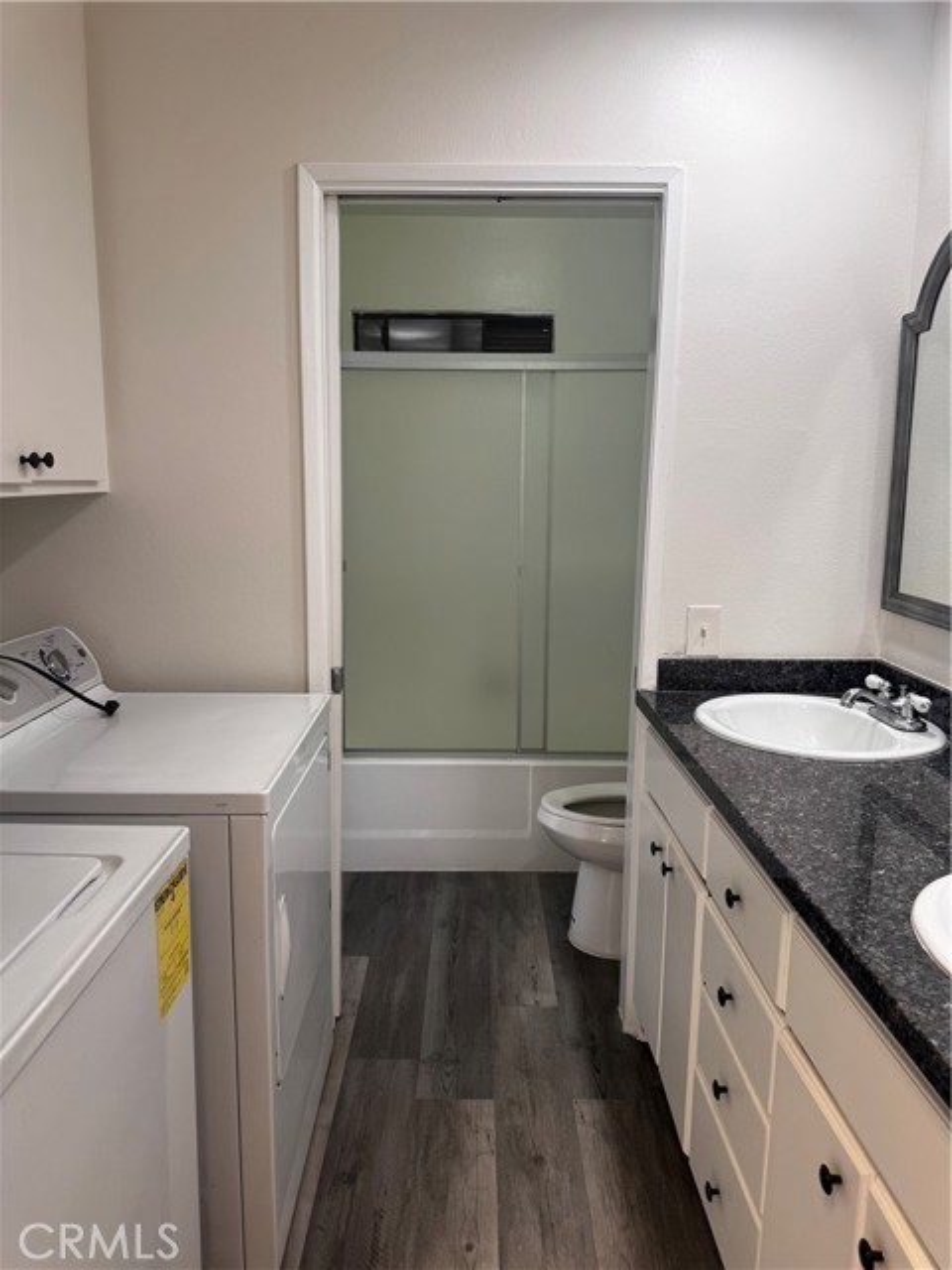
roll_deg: -0.8
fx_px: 880
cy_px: 635
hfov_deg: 56.8
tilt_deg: -9.4
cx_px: 476
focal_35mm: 24
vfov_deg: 71.6
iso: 100
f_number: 1.78
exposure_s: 1/120
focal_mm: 6.76
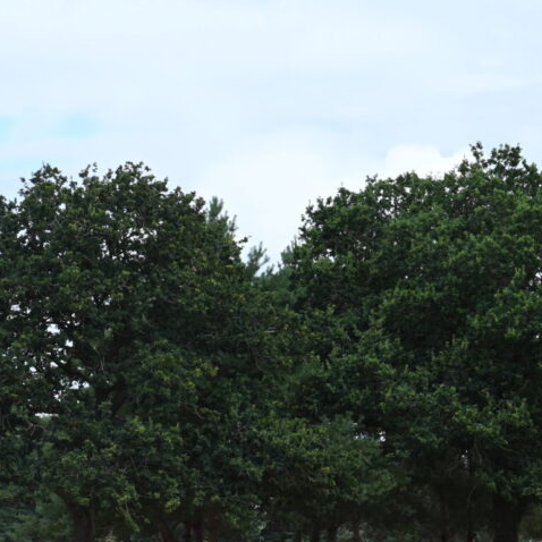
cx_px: 471
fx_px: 3011
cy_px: 493
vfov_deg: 10.2
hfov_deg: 10.2
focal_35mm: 170
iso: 200
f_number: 16
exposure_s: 1/100
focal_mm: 70
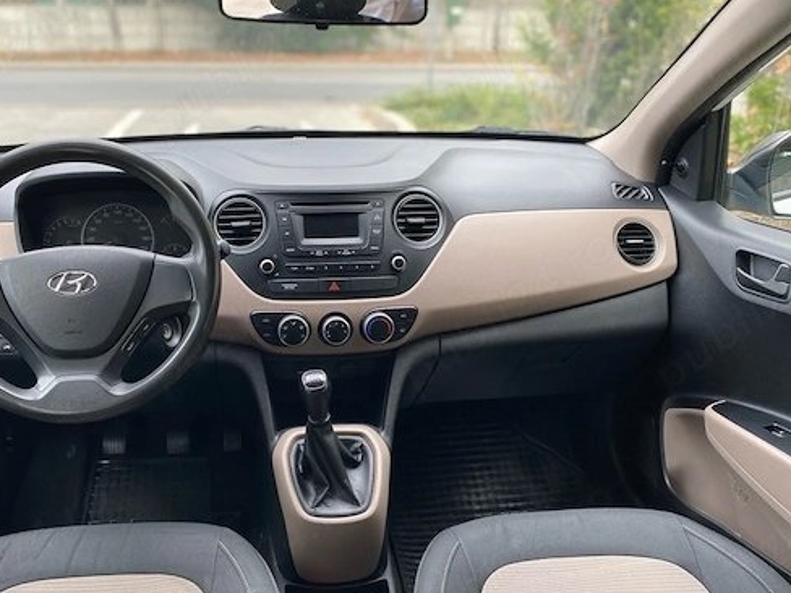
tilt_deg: -23.0
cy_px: 319
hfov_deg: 56.4
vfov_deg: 44.1
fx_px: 731
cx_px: 321
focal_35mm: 32
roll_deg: -0.5
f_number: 1.8
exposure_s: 1/122
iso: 40
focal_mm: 4.25
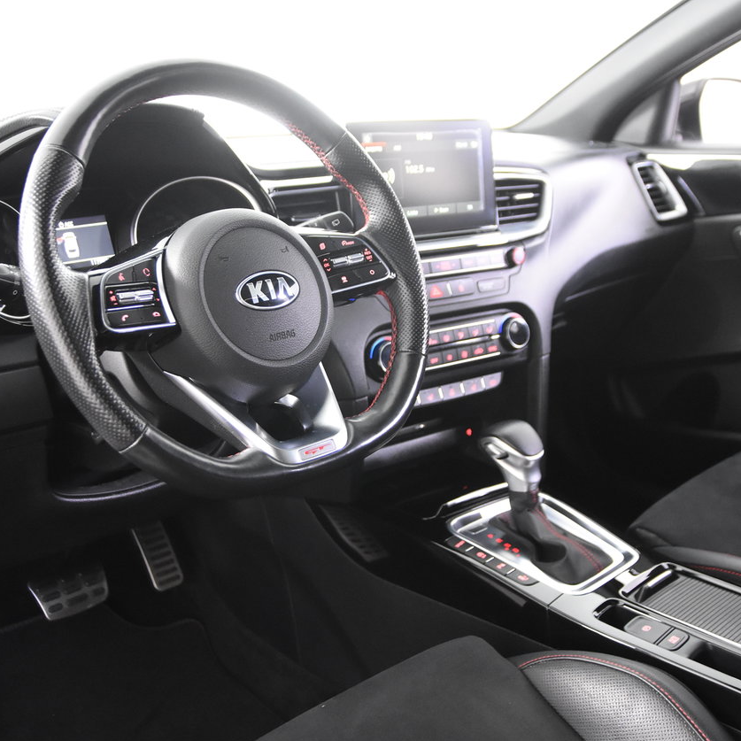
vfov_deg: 42.8
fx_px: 945
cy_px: 377
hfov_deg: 42.7
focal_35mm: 39
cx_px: 317
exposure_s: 1/30
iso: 3600
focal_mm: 20
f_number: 2.8
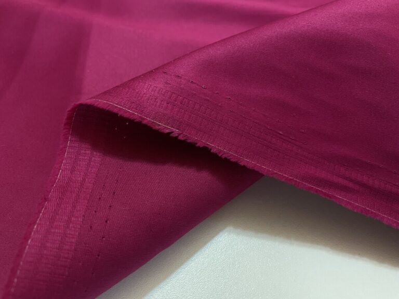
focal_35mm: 26
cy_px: 150
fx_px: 300
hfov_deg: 67.3
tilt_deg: -52.9
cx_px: 200
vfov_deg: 53.1
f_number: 1.6
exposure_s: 1/50
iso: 250
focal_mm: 4.2
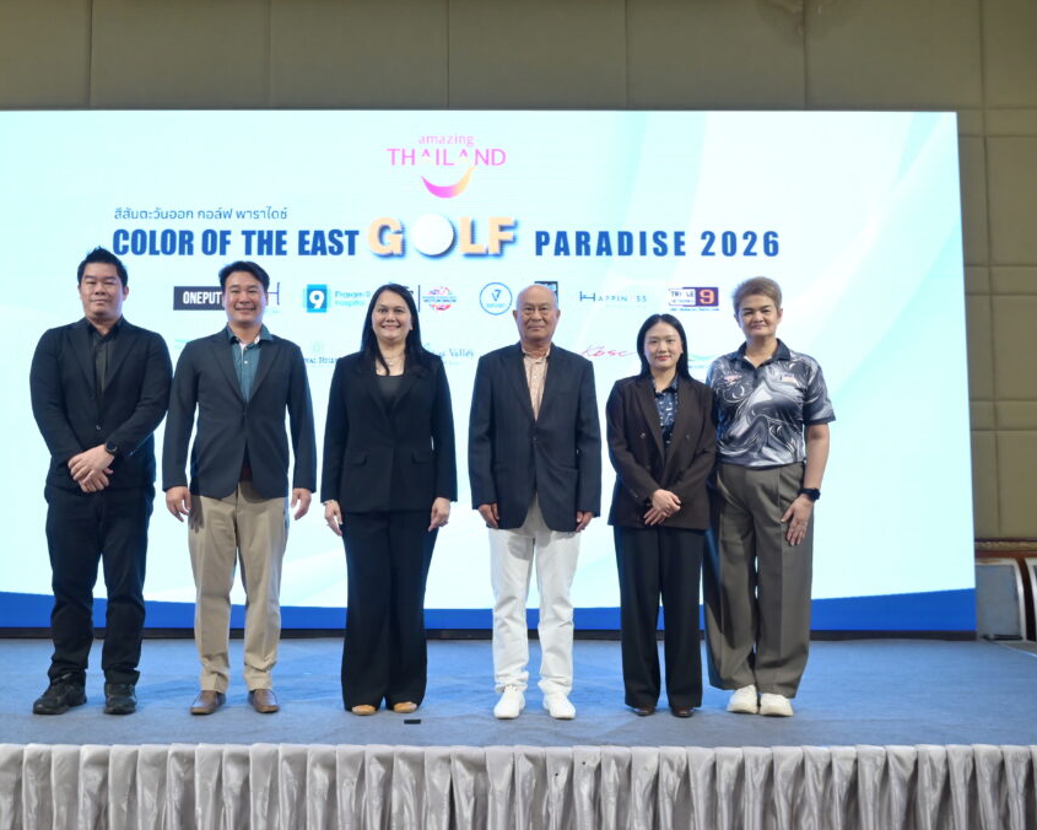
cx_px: 449
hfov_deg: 54.0
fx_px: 1013
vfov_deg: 44.5
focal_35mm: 33
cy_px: 416
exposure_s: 1/160
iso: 1600
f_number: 5
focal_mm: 29
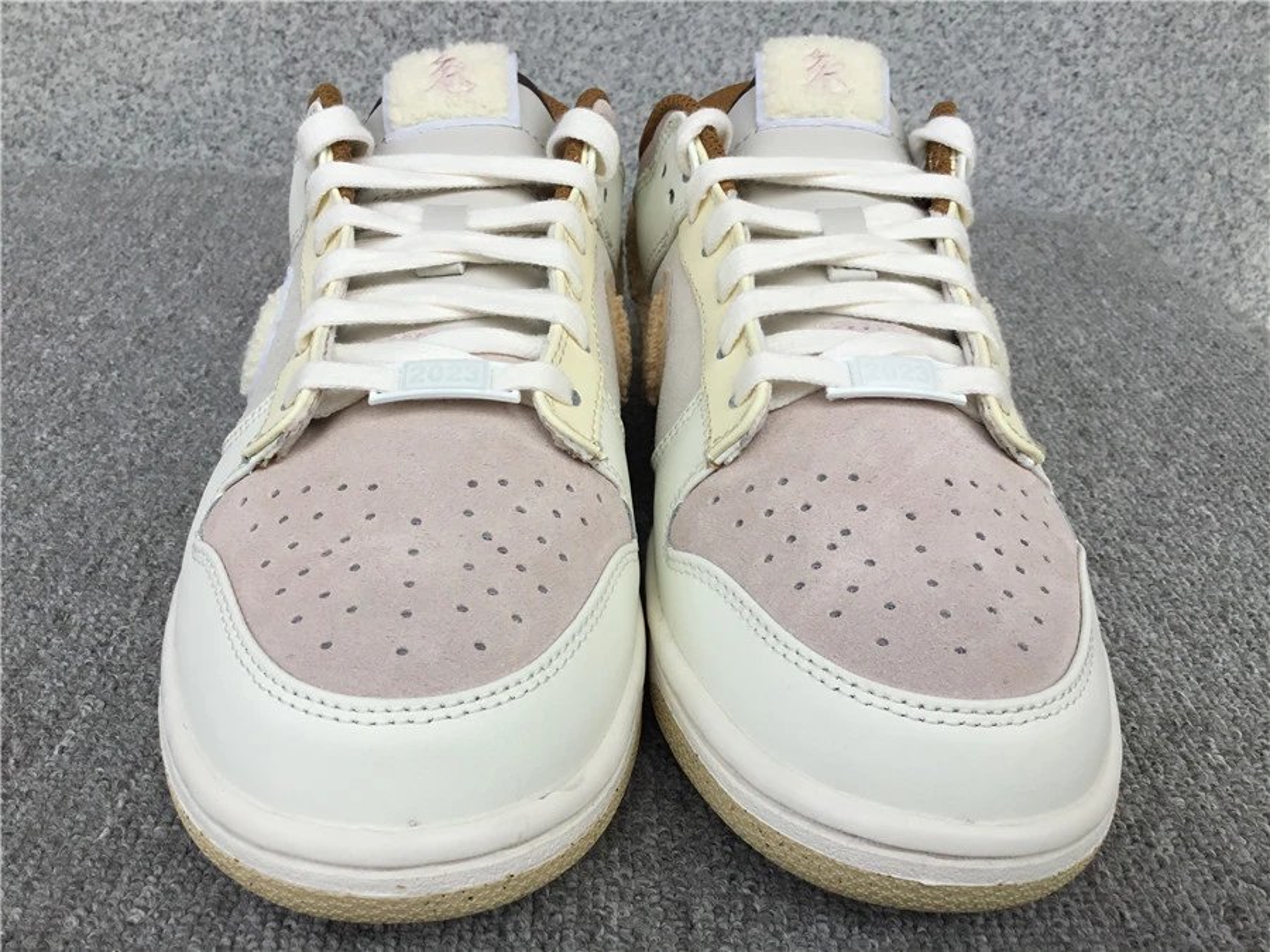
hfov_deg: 58.4
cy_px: 476
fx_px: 1137
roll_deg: -3.5
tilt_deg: -28.9
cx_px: 635
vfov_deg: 45.4
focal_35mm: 31
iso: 25
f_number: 2.4
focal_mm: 3.3
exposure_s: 1/1199
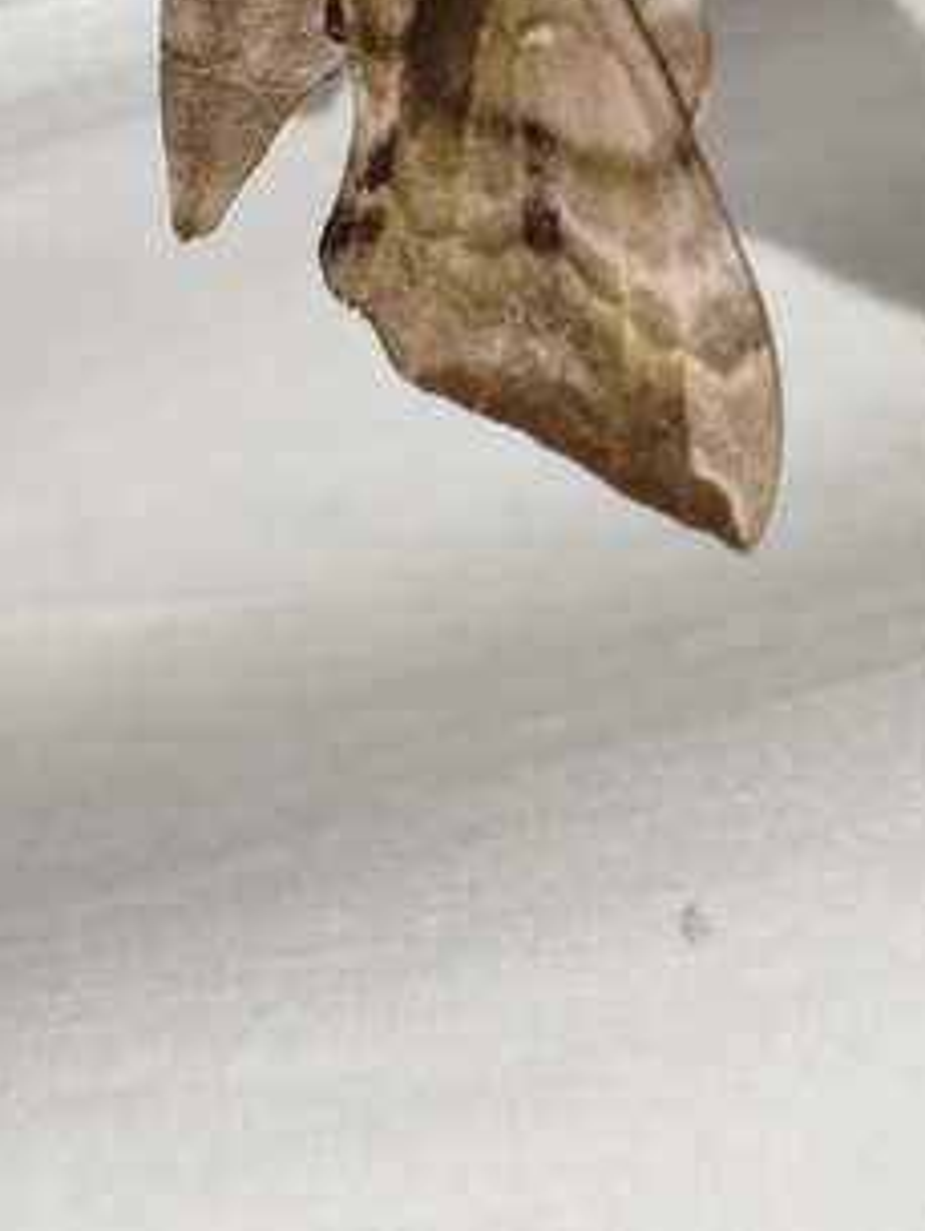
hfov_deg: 17.0
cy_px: 97
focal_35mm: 86
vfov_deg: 22.2
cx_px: 178
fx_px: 3062
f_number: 1.7
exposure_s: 1/50
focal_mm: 5.31
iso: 125
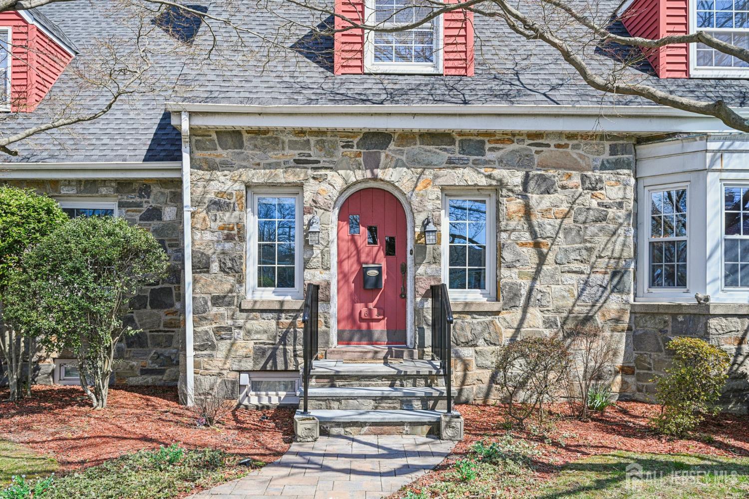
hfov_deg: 61.9
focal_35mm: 30
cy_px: 250
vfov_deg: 43.6
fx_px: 624
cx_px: 374
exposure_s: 1/500
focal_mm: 30
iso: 400
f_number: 8
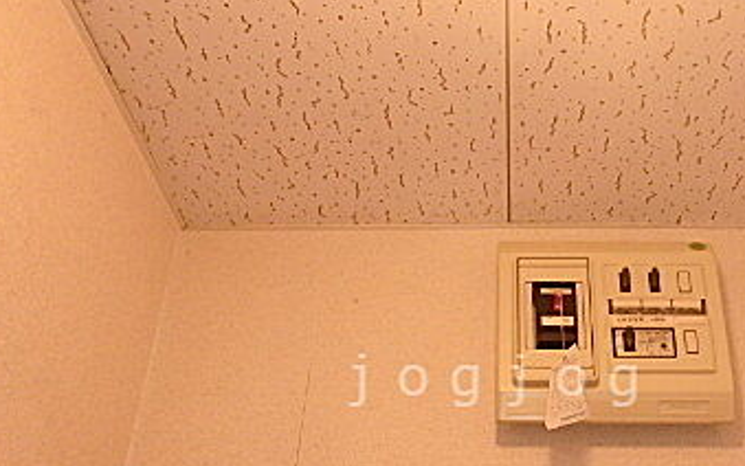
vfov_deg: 29.8
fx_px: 853
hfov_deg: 46.4
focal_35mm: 42
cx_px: 499
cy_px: 380
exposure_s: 1/30
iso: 250
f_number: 6
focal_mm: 3.7
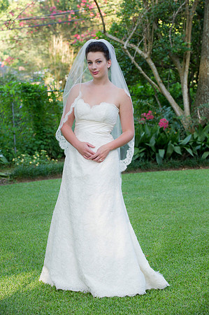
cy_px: 158
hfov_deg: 13.0
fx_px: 916
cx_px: 104
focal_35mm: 105
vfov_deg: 19.5
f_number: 5.6
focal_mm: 105
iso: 400
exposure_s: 1/60
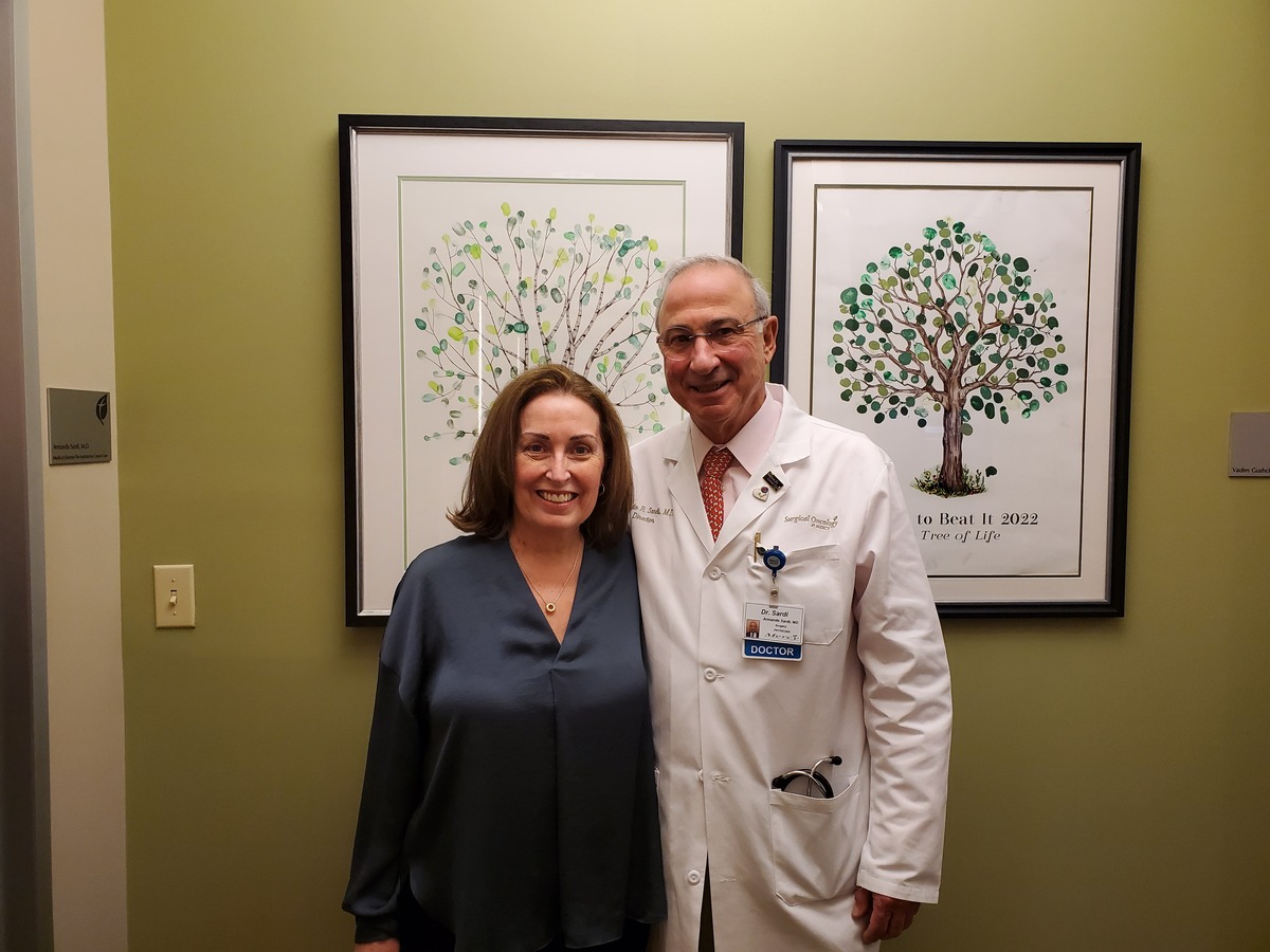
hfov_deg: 67.3
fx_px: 954
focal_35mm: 26
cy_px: 476
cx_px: 635
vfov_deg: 53.1
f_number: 2.4
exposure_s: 1/120
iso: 320
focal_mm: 4.3
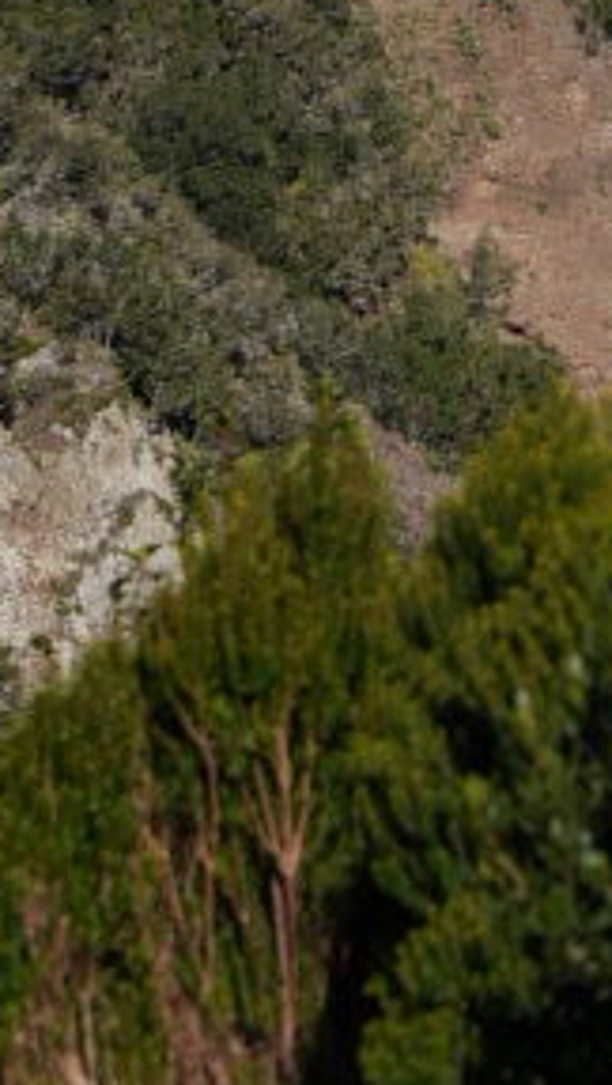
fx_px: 6858
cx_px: 895
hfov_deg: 5.1
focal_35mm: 238
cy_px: -843
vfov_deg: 8.7
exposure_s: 1/3200
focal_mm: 40.4
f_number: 5
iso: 320
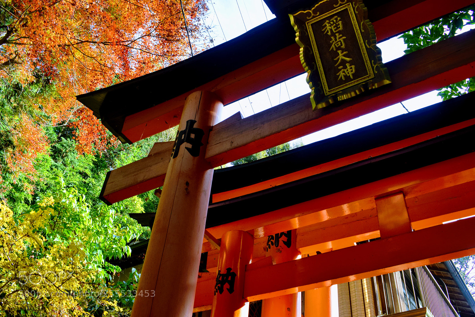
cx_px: 238
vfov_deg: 40.0
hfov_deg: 57.2
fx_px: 435
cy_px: 158
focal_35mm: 33
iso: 400
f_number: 7.1
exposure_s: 1/200
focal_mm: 22
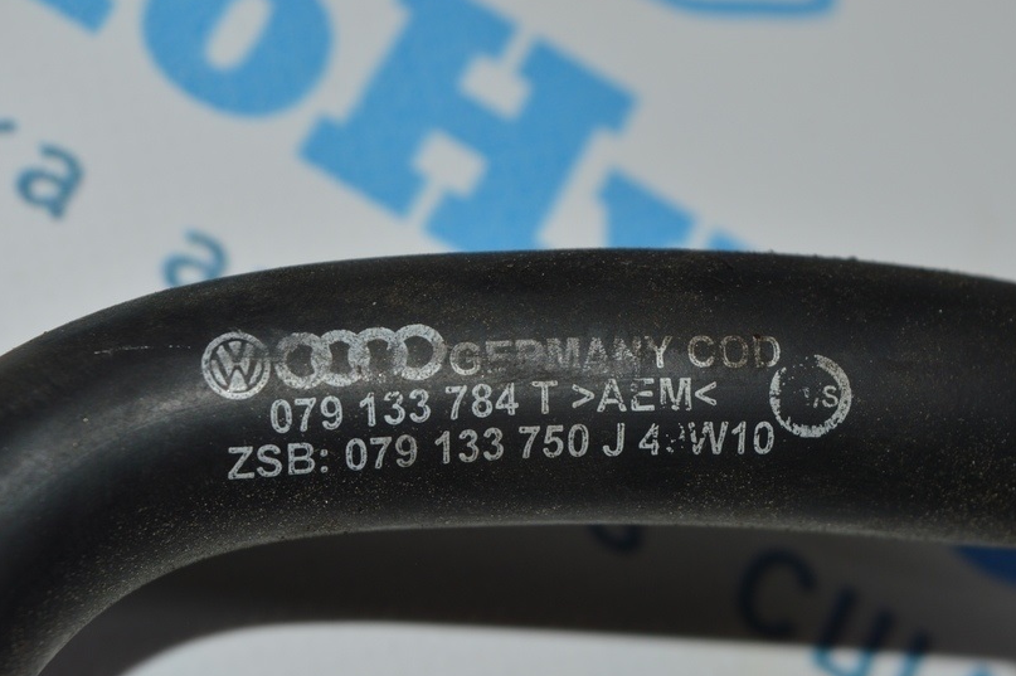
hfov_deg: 19.5
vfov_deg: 13.1
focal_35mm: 105
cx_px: 496
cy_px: 411
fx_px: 2951
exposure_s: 1/60
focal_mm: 55
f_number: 8
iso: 100
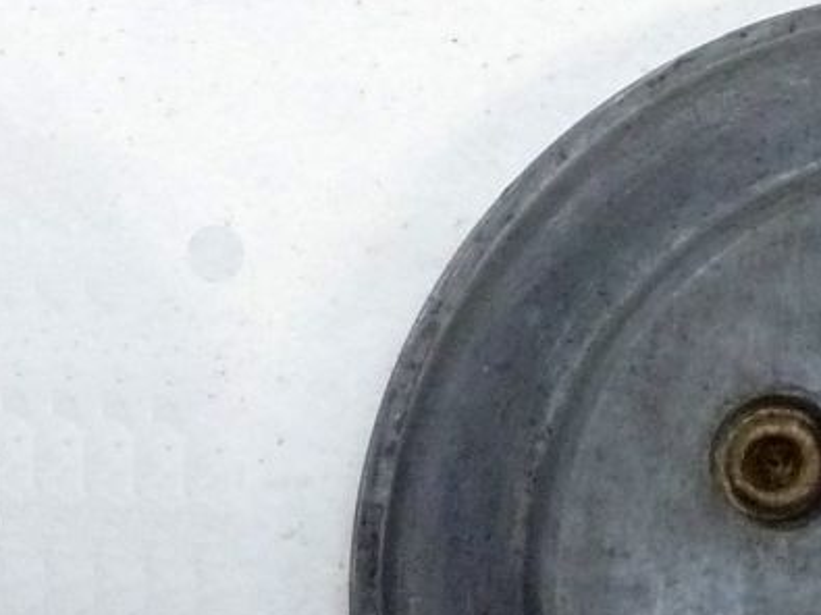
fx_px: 4647
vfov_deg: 7.5
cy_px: 588
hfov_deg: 10.0
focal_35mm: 196
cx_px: 961
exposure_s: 1/15
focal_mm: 13.7
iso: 400
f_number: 4.2
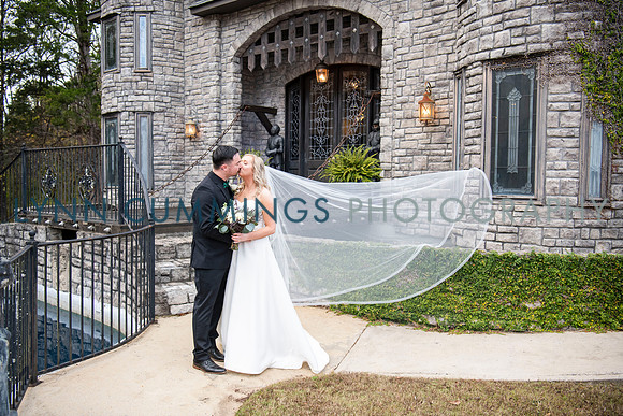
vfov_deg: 38.9
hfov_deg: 55.7
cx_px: 312
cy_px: 208
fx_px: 589
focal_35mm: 34
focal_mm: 34
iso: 400
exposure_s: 1/320
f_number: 3.5
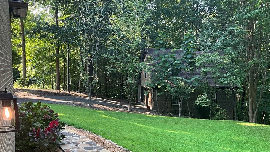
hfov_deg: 55.3
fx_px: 258
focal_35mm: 36
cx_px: 138
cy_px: 98
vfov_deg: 32.6
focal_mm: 3
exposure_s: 1/120
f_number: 1.8
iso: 40
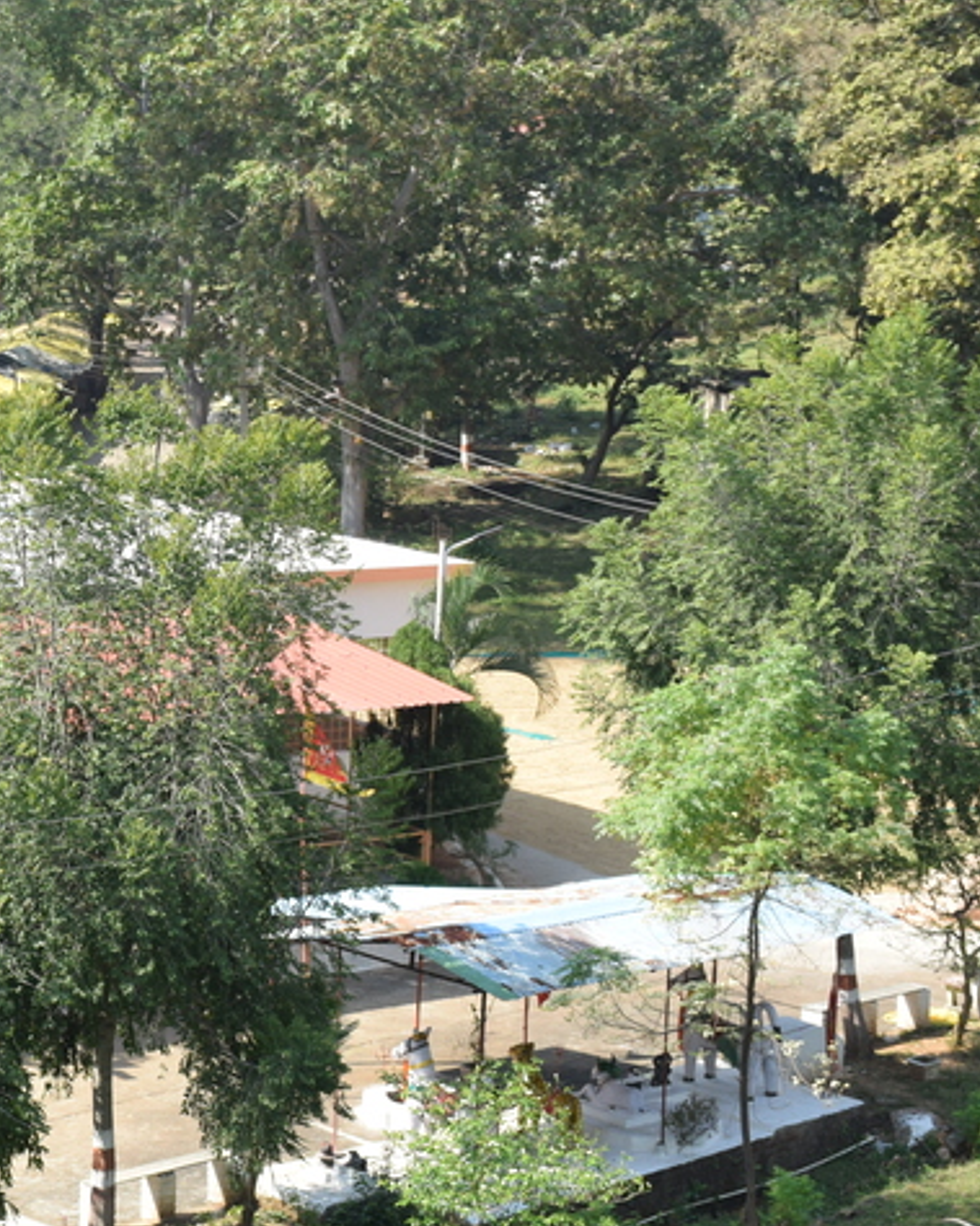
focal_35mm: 101
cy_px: 503
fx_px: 3663
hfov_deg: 14.7
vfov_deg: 19.0
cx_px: -243
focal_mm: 34
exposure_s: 1/250
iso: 220
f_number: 8
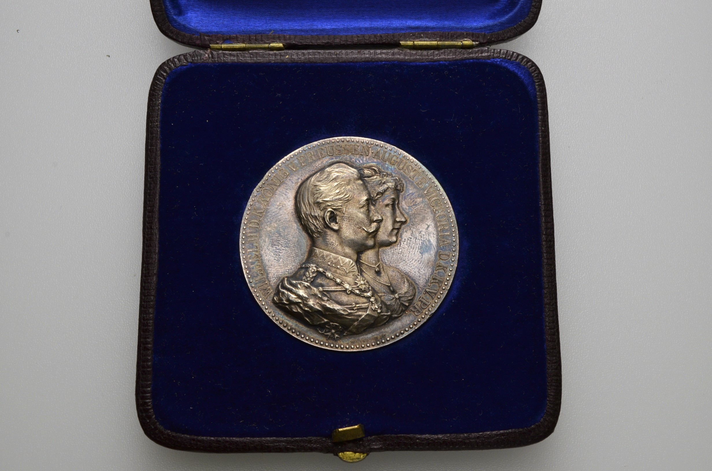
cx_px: 356
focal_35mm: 45
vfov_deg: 29.7
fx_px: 888
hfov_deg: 43.7
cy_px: 236
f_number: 14
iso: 400
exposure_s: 1/200
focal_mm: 30
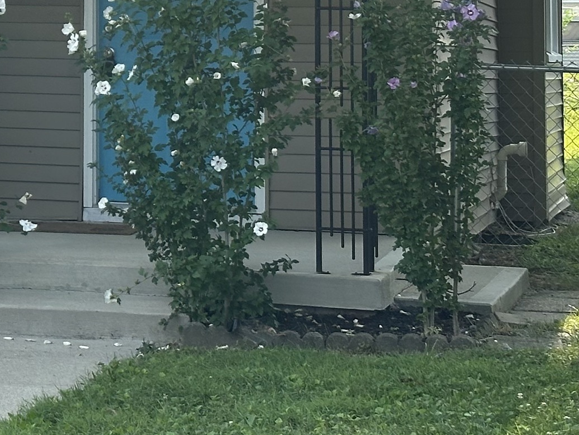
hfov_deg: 13.4
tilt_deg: +2.3
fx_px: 2376
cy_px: -53
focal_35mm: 142
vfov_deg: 10.3
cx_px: -196
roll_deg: -0.4
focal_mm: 6.86
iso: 64
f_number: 1.78
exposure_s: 1/1157
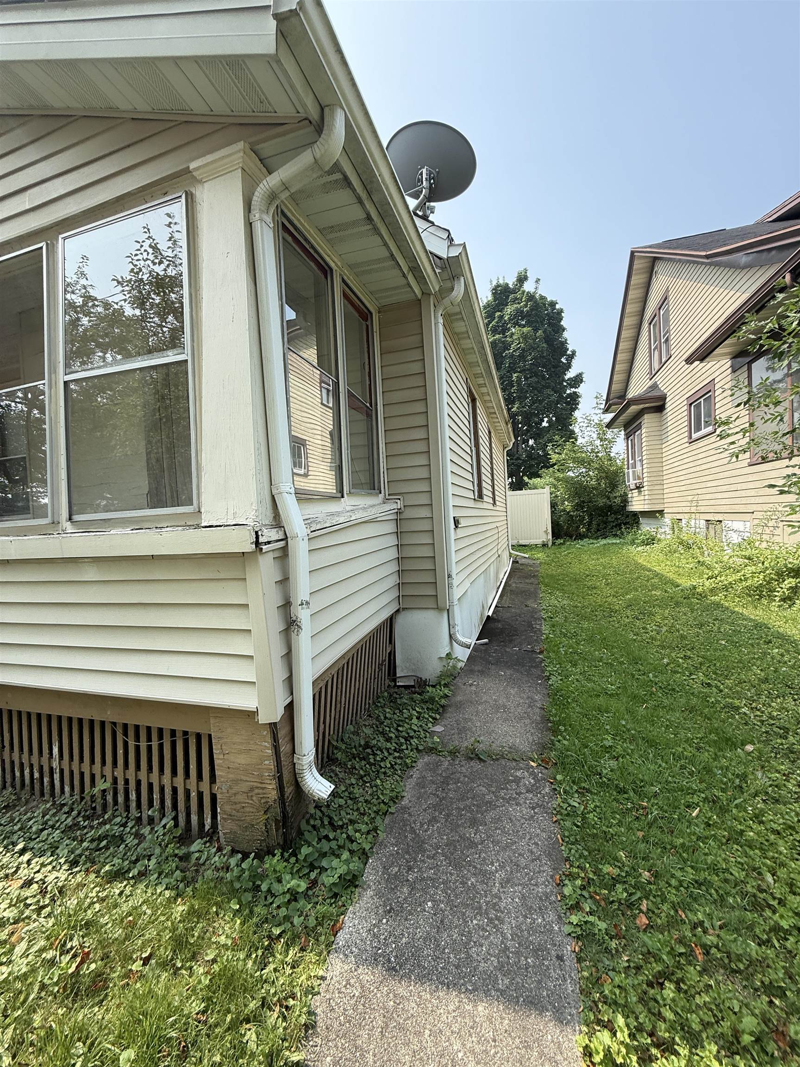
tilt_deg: +0.8
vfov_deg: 102.1
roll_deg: +4.1
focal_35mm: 14
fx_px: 431
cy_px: 534
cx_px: 400
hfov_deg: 85.7
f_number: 2.2
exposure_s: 1/664
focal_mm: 2.22
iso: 64
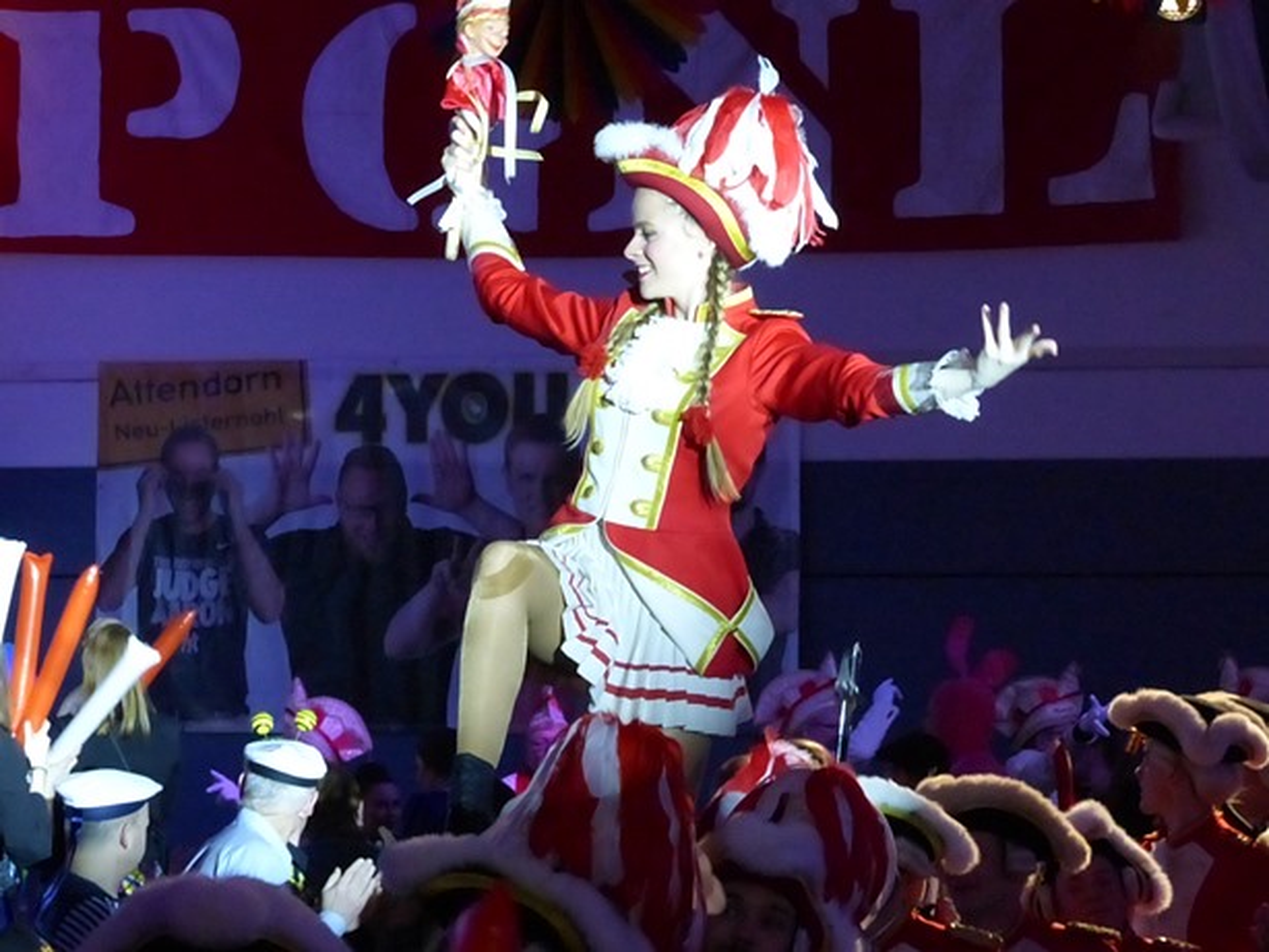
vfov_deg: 10.1
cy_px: 476
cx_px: 634
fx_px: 5391
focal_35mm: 147
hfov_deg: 13.4
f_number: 4
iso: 1600
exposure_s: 1/160
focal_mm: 26.5
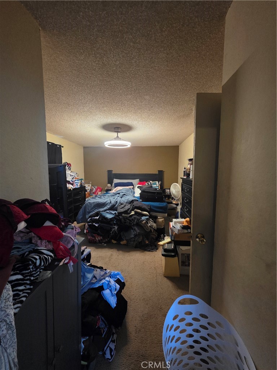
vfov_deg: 106.2
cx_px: 138
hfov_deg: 89.9
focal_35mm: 13
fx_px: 139
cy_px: 185
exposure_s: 1/60
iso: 1000
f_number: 1.9
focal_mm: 2.2
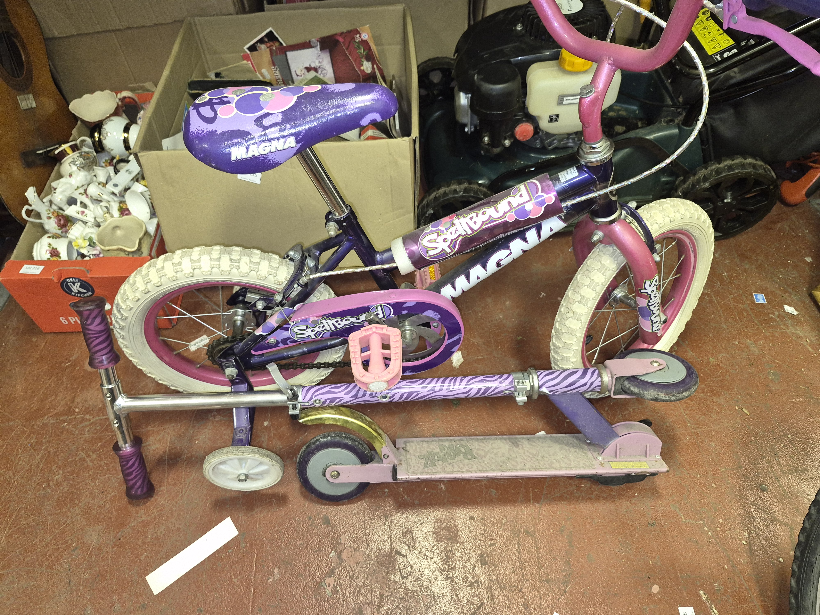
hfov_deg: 73.9
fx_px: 545
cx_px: 410
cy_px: 308
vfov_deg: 58.9
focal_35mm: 23
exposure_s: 1/10
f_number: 1.8
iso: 250
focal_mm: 5.4
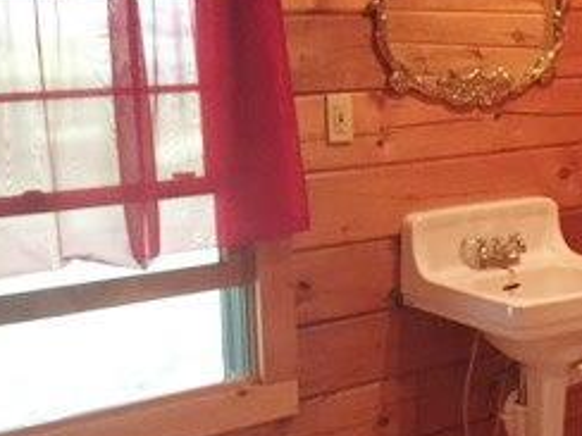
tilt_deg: -11.8
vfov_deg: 19.4
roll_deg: -1.7
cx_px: 582
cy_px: 272
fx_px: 1278
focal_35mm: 76
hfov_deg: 24.5
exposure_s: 1/30
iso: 250
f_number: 2.2
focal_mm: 4.15
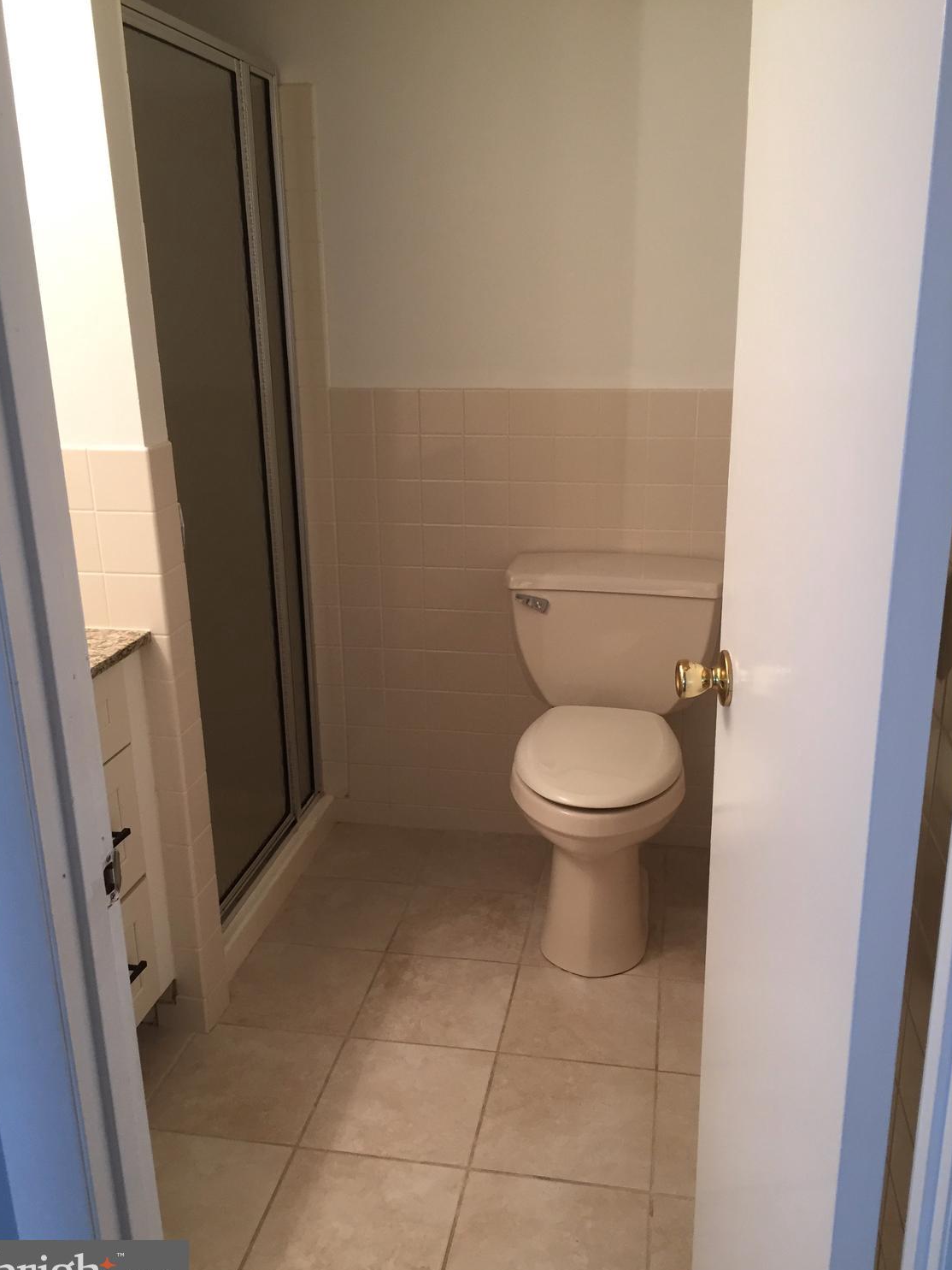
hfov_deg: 46.8
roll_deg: +1.8
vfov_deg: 59.9
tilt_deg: -18.6
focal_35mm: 30
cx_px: 467
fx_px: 1100
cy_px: 653
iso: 80
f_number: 2.2
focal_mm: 4.15
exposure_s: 1/30
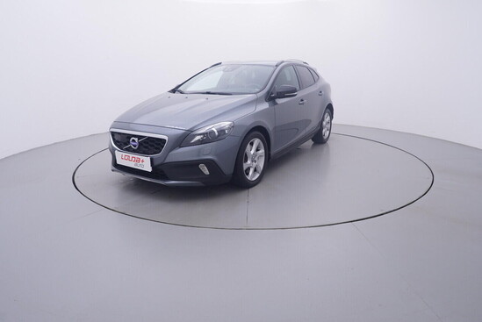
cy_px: 161
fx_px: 301
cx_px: 241
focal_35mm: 22
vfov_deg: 56.2
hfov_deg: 77.3
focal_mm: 15
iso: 200
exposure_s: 1/80
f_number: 5
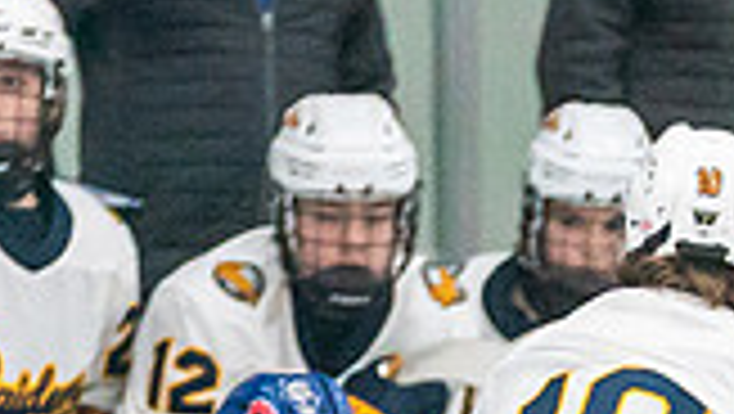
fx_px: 24095
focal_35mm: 1237
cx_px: 690
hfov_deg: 1.7
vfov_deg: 1.0
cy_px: 937
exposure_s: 1/1250
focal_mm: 174
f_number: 2.8
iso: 3200
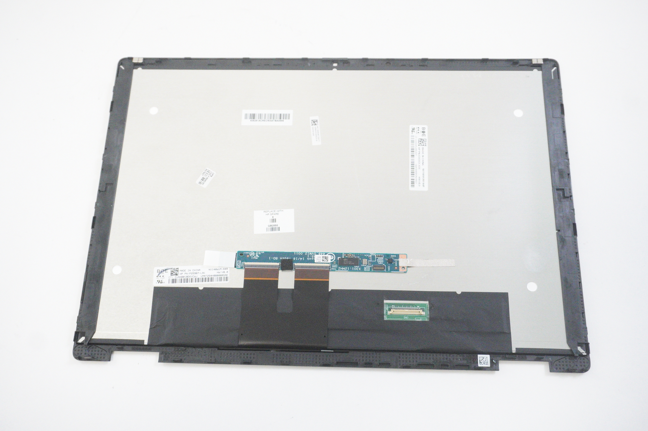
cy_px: 216
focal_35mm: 38
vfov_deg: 35.4
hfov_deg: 51.3
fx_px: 674
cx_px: 324
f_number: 5.6
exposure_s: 1/250
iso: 8000
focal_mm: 25
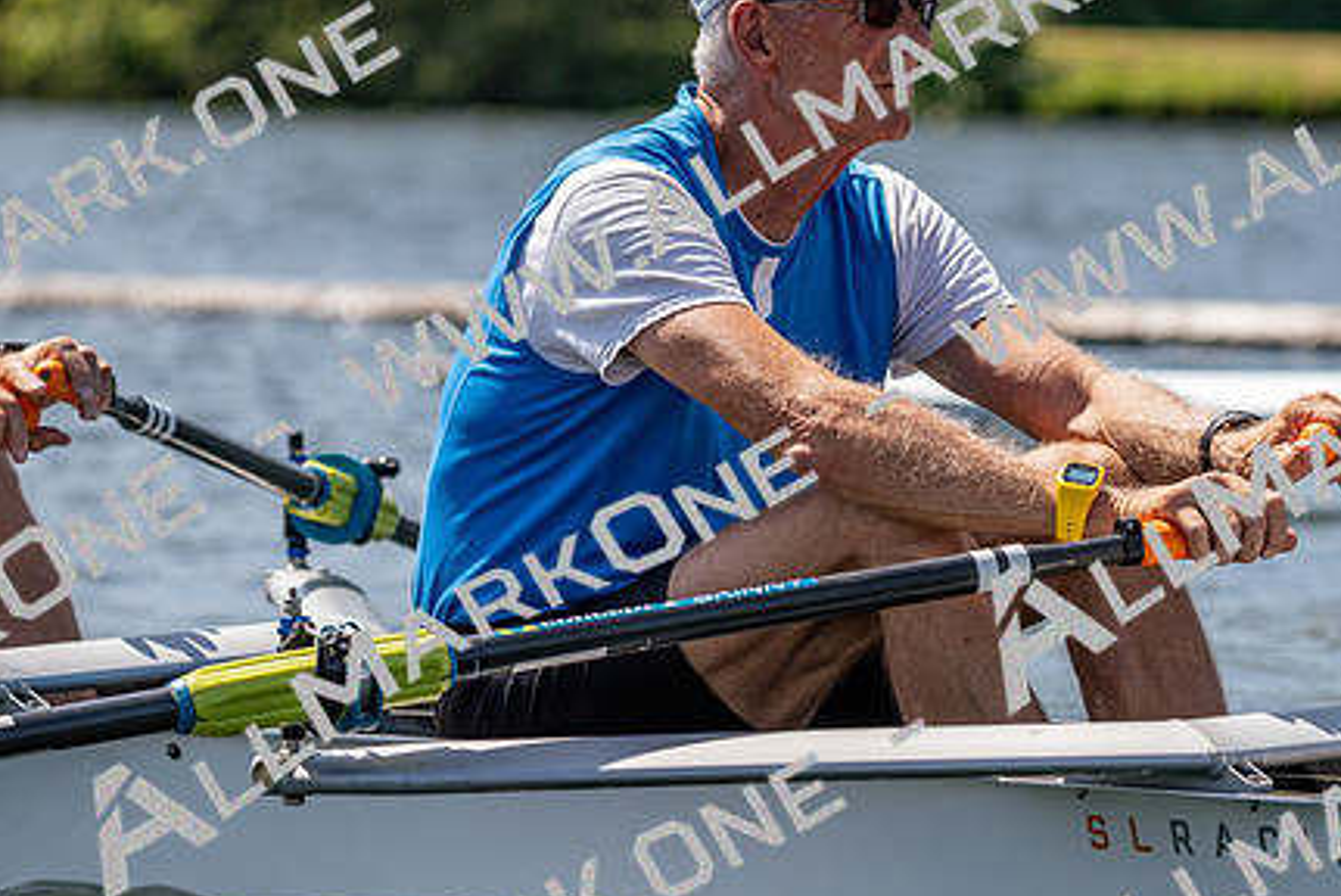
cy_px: 418
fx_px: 11629
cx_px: 725
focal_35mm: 312
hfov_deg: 6.6
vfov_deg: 4.4
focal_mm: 232
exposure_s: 1/2000
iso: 250
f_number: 5.6
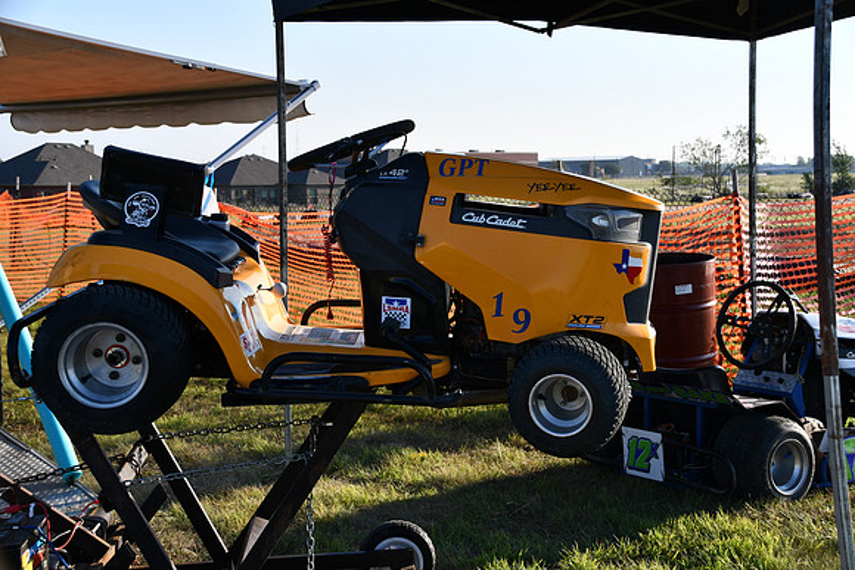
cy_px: 285
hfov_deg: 41.1
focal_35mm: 48
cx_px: 428
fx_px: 1140
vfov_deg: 28.1
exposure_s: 1/250
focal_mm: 32
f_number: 8
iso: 160
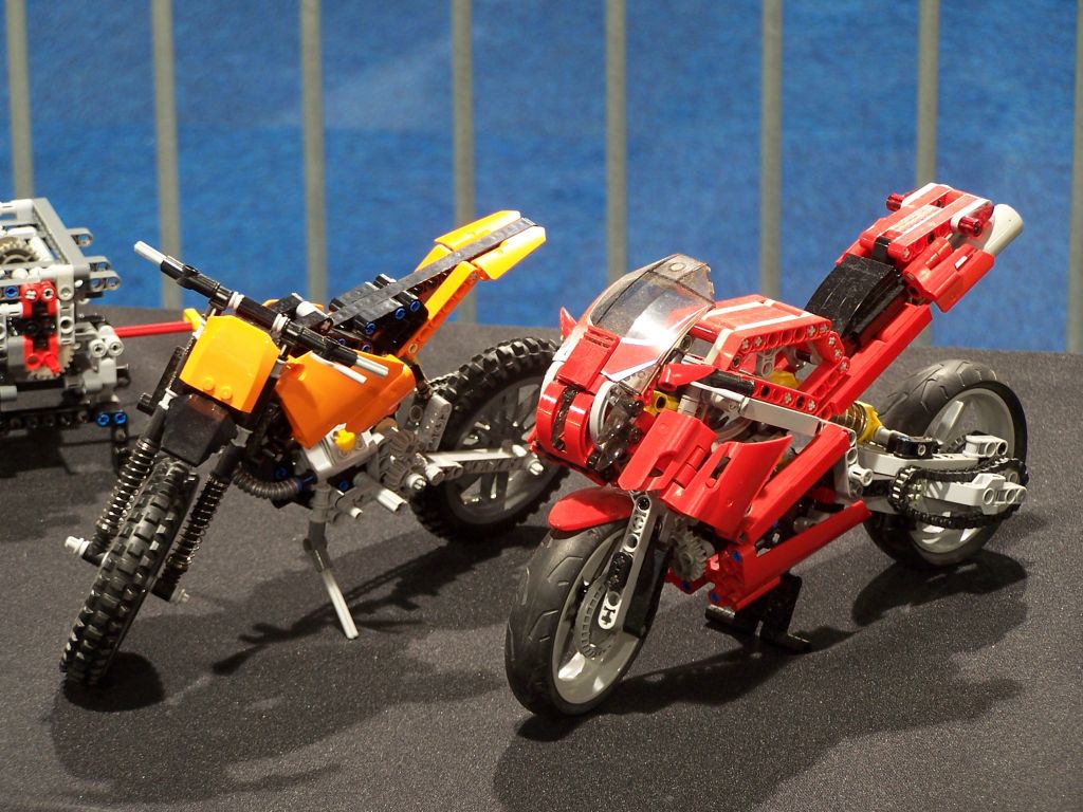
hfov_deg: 15.4
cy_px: 406
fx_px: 4005
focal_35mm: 128
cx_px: 542
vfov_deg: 11.6
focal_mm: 21.2
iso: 80
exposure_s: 1/2
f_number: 3.2
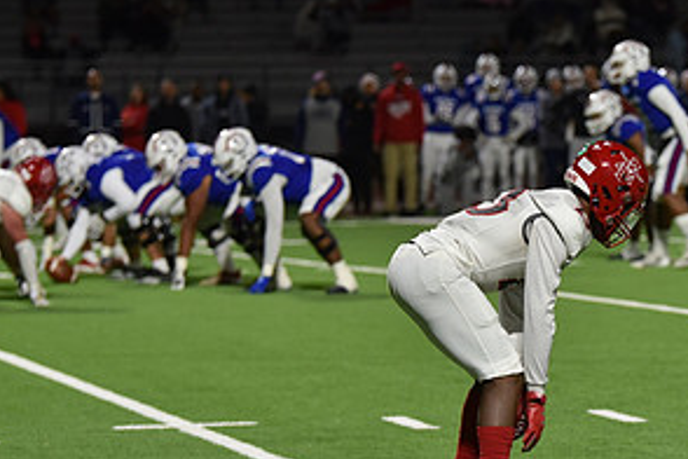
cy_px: 224
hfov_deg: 8.5
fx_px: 4605
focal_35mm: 241
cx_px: 541
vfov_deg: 5.7
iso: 1600
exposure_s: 1/500
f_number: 2.8
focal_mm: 122
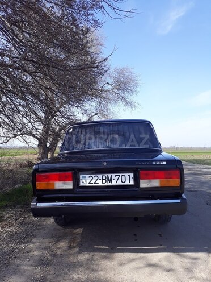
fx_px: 219
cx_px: 106
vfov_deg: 65.3
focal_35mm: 27
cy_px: 141
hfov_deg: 51.4
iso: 40
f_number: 1.9
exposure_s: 1/814
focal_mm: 3.6
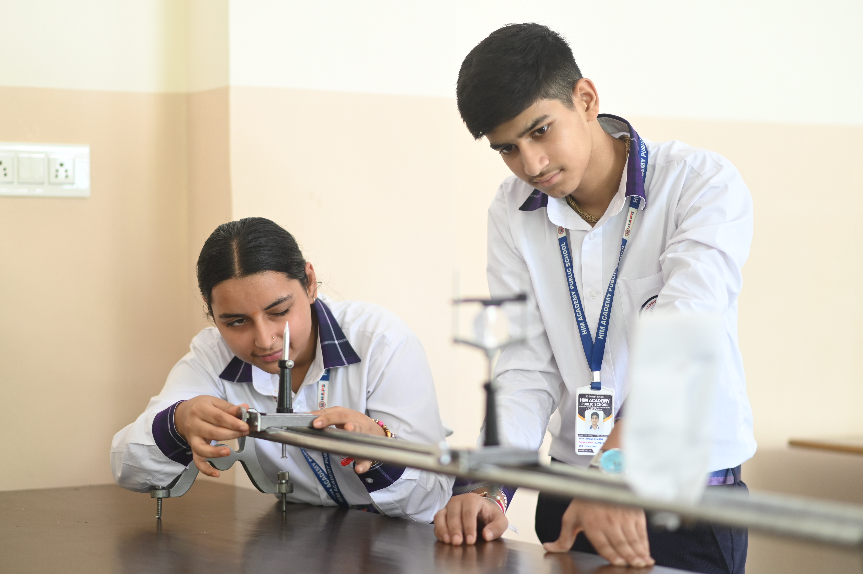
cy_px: 287
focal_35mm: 85
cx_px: 432
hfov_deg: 23.9
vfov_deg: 16.1
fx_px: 2036
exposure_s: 1/160
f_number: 1.8
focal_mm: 85
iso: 400
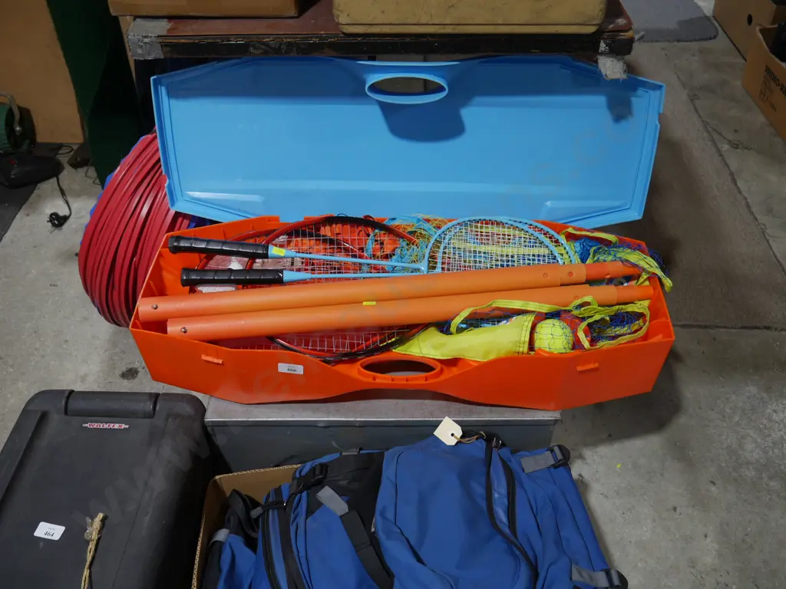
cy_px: 294
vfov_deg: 44.2
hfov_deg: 56.8
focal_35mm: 32
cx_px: 393
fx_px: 727
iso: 250
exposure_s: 1/60
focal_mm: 16
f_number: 3.6
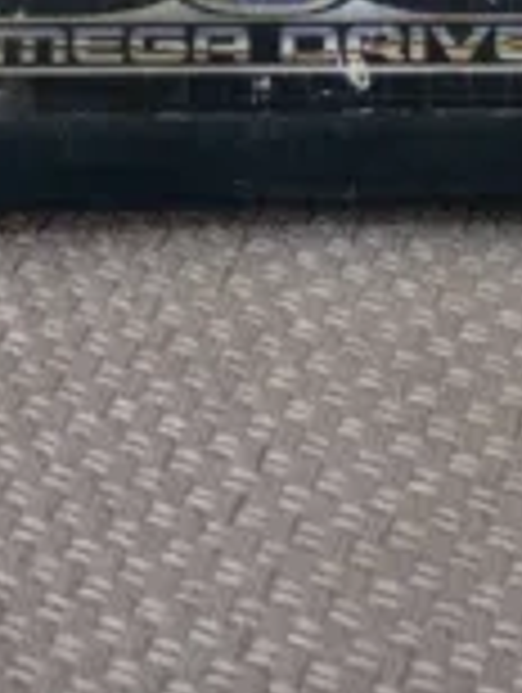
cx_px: 243
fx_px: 1404
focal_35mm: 70
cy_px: -94
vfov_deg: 25.4
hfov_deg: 21.1
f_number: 2.2
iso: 117
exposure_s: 1/33.3
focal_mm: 3.79
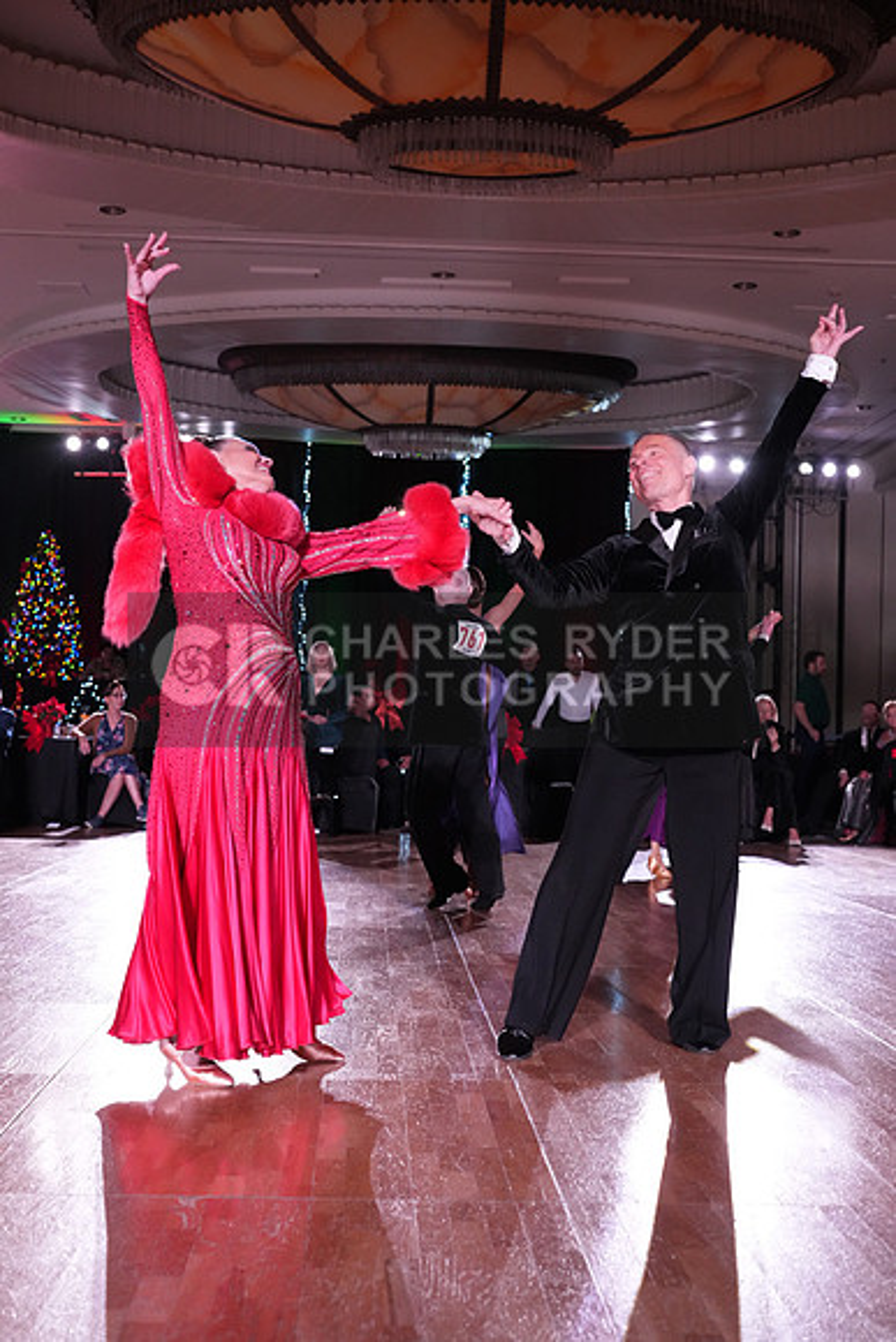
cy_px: 671
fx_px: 1642
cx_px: 448
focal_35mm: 44
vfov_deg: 44.5
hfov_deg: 30.5
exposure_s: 1/320
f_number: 5
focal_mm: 44
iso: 5000
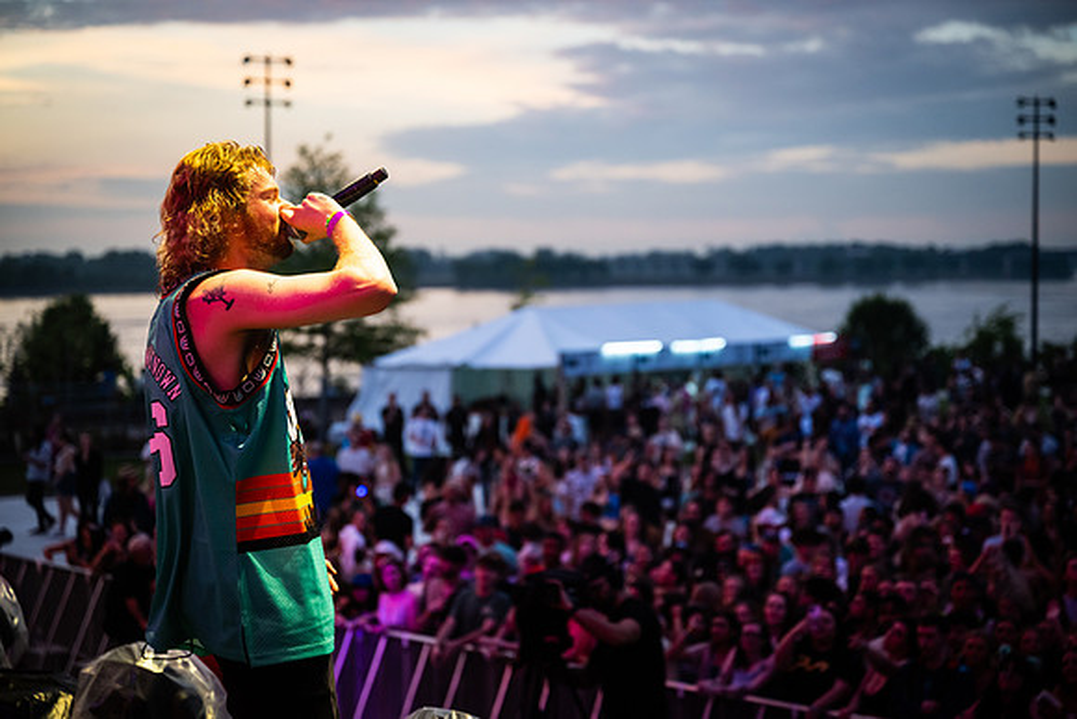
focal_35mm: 70
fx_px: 2095
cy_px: 360
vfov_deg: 19.5
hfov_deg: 28.8
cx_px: 538
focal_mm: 70
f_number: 2.8
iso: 800
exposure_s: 1/640
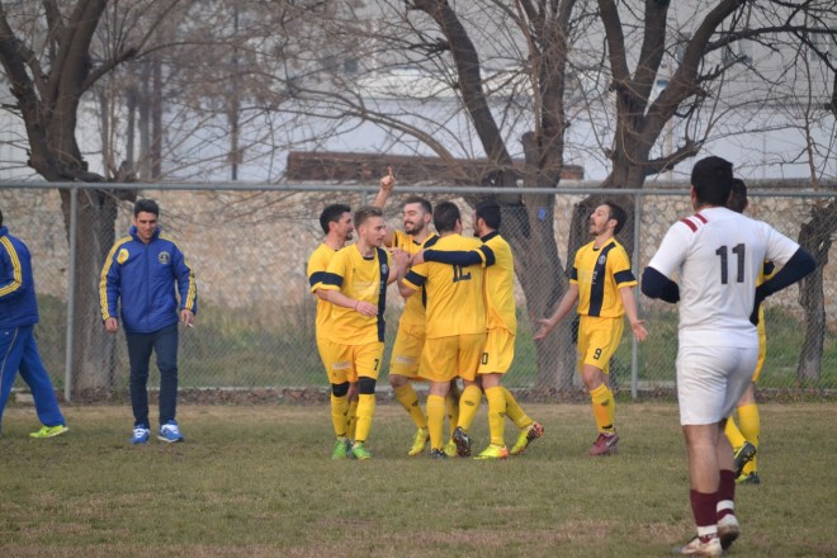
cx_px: 418
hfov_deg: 6.9
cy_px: 279
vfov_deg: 4.6
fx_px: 6974
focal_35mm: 300
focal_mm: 200
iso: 2500
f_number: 5.6
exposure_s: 1/500
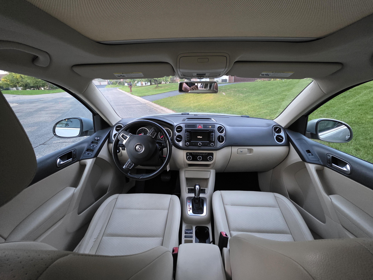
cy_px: 140
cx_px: 186
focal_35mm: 13
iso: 1000
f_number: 1.9
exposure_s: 1/60
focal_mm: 2.2
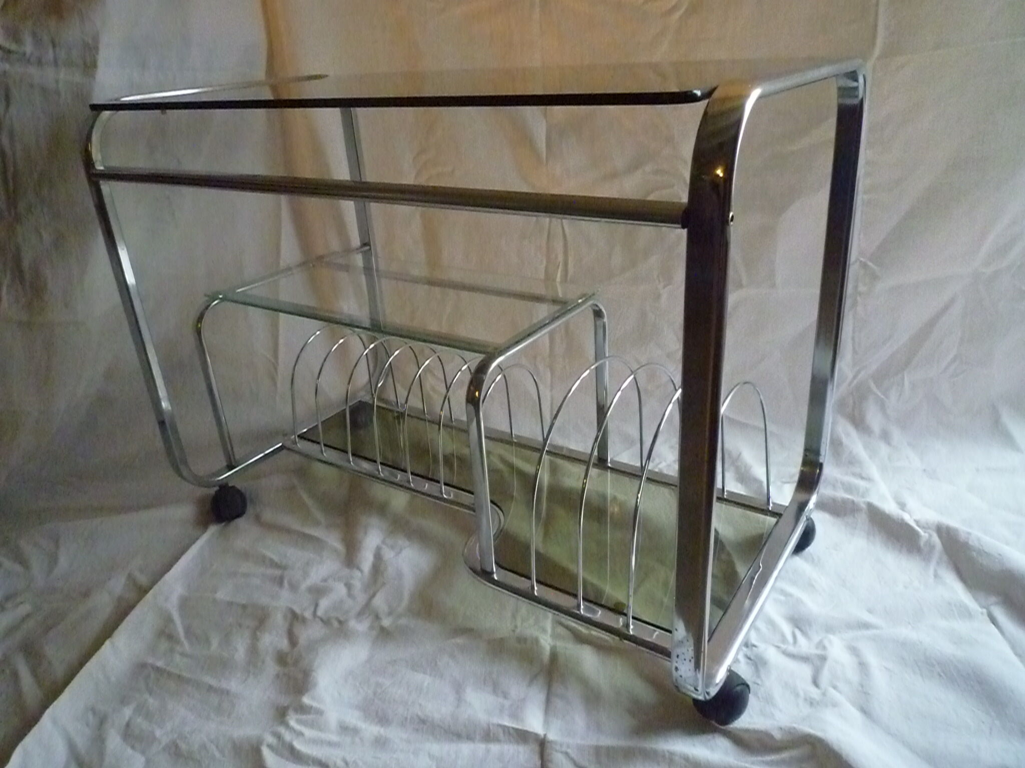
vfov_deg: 54.9
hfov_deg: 69.4
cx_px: 512
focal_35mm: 25
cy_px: 384
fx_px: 740
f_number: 2.8
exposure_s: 1/125
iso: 1600
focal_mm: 4.4
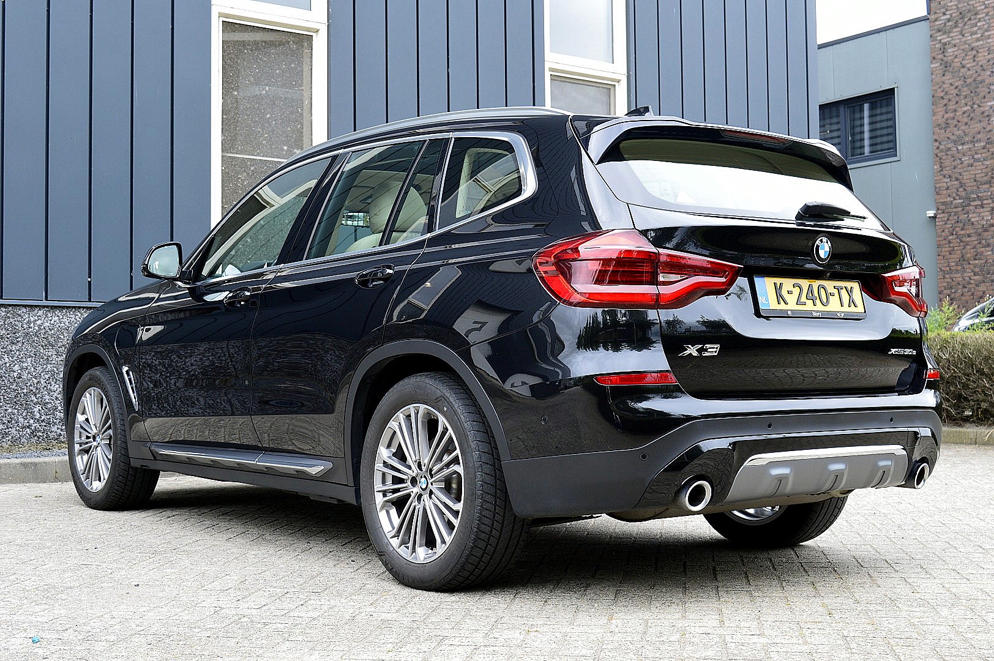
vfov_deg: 28.0
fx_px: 1324
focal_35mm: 48
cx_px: 497
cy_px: 330
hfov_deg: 41.1
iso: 400
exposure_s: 1/125
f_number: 9
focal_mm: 32
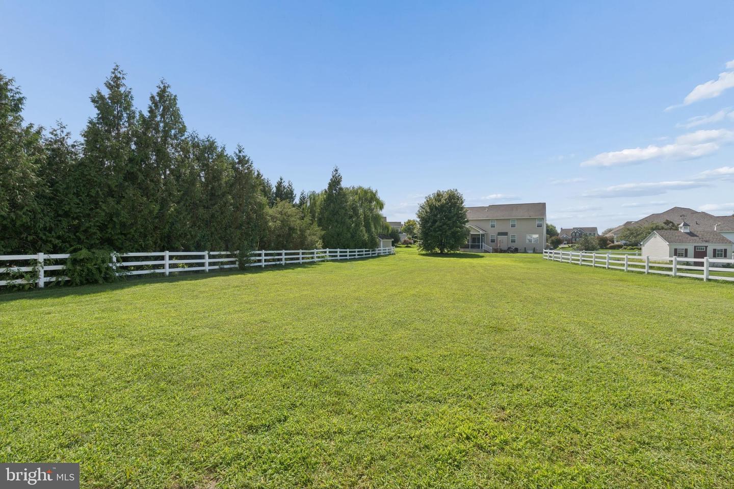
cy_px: 244
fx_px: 336
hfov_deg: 95.0
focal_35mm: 16
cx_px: 367
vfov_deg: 72.1
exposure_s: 1/400
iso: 100
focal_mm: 11
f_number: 8
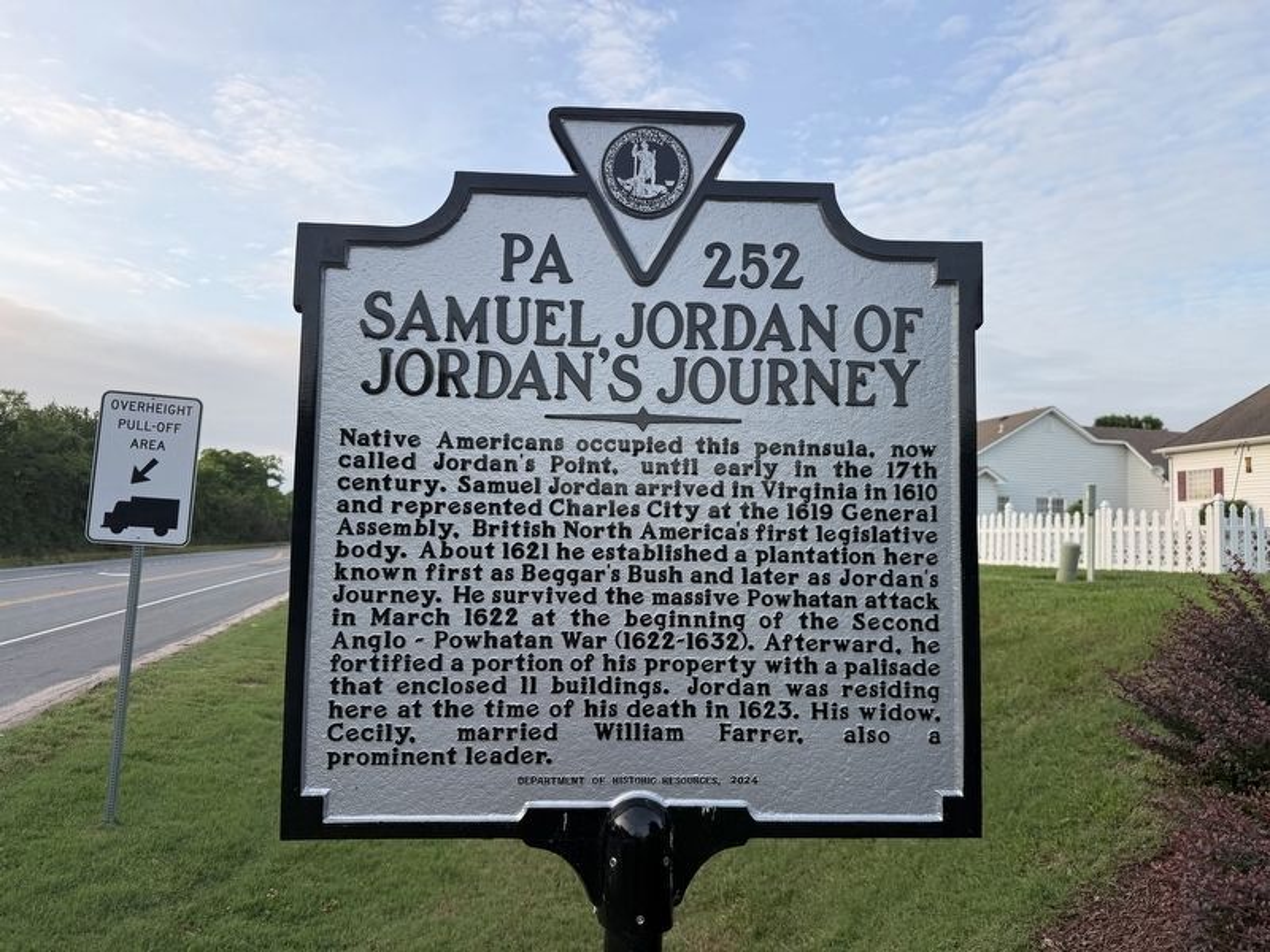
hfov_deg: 71.6
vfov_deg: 56.8
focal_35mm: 24
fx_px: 881
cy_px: 476
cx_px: 635
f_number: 1.78
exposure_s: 1/728
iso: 80
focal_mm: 6.76
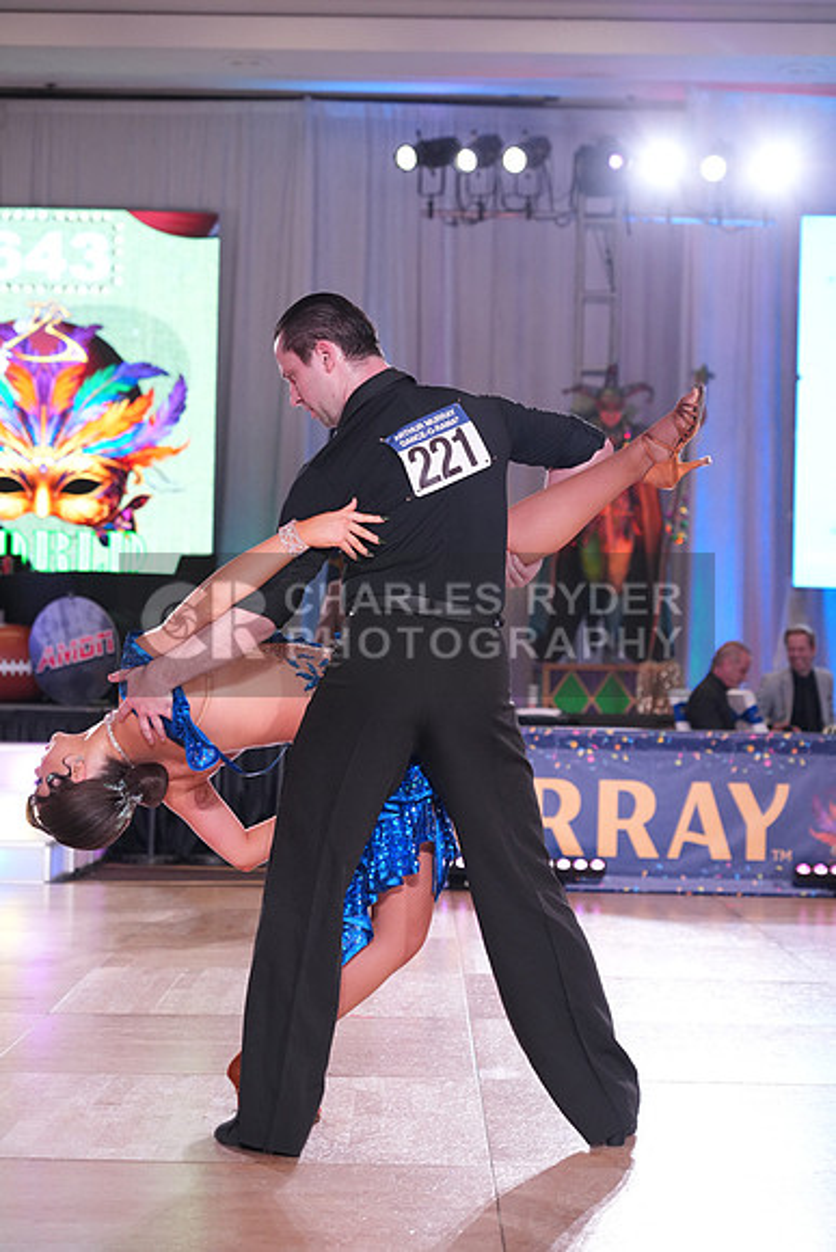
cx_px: 418
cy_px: 626
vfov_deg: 26.3
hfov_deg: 17.7
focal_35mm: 77
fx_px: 2680
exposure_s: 1/400
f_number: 4
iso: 2500
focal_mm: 77
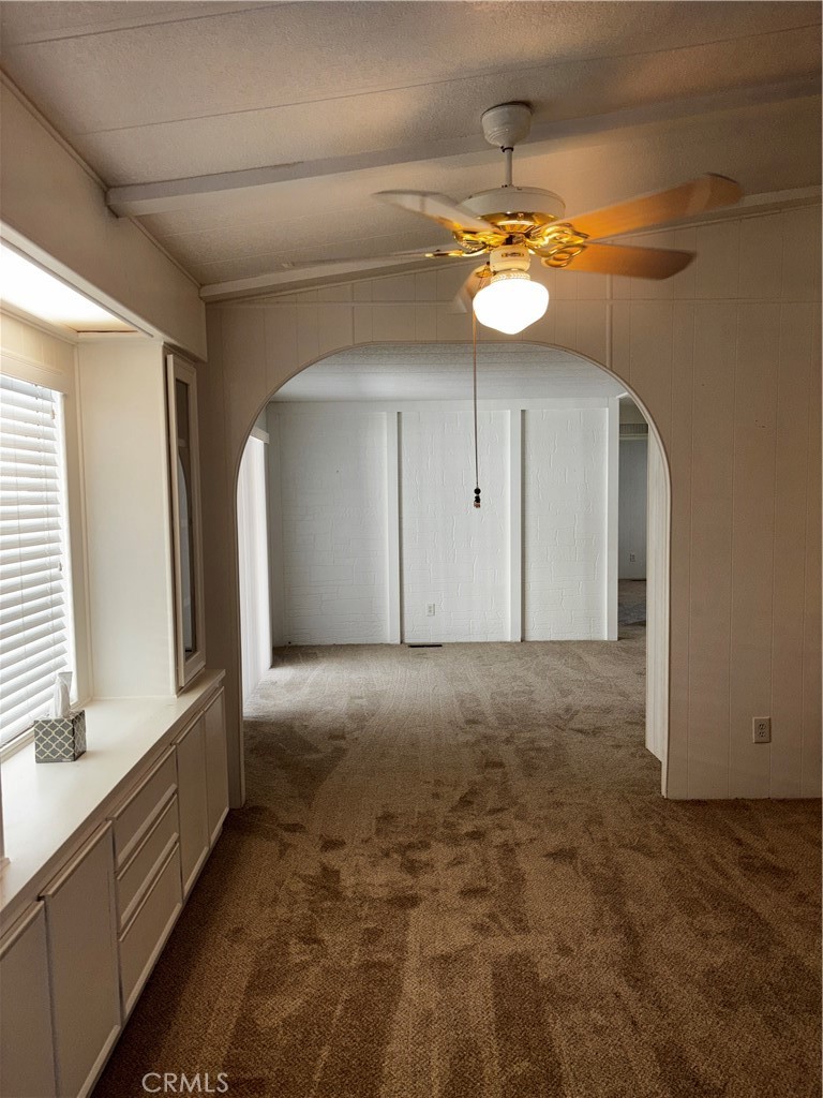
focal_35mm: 26
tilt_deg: -3.6
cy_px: 549
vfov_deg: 67.3
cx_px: 412
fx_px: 824
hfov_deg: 53.1
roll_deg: +0.4
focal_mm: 5.96
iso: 100
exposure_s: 1/120
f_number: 1.6
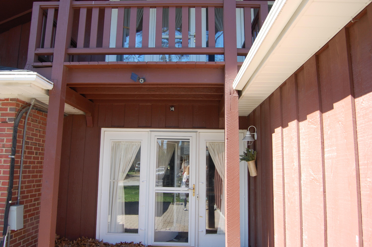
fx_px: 279
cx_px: 186
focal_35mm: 27
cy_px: 124
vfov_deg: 47.8
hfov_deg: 67.4
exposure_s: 1/125
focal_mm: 18
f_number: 5.6
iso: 220
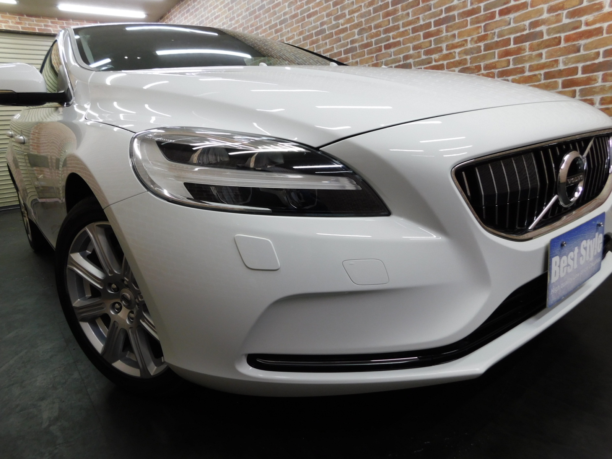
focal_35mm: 23
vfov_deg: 58.9
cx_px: 306
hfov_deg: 73.9
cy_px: 230
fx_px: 407
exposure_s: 1/30
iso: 125
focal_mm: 4
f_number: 3
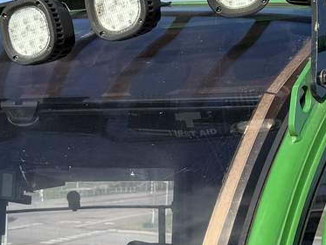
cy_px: 306
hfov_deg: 19.0
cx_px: 110
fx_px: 970
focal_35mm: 103
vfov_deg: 13.9
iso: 80
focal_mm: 6.76
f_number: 1.78
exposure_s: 1/3759
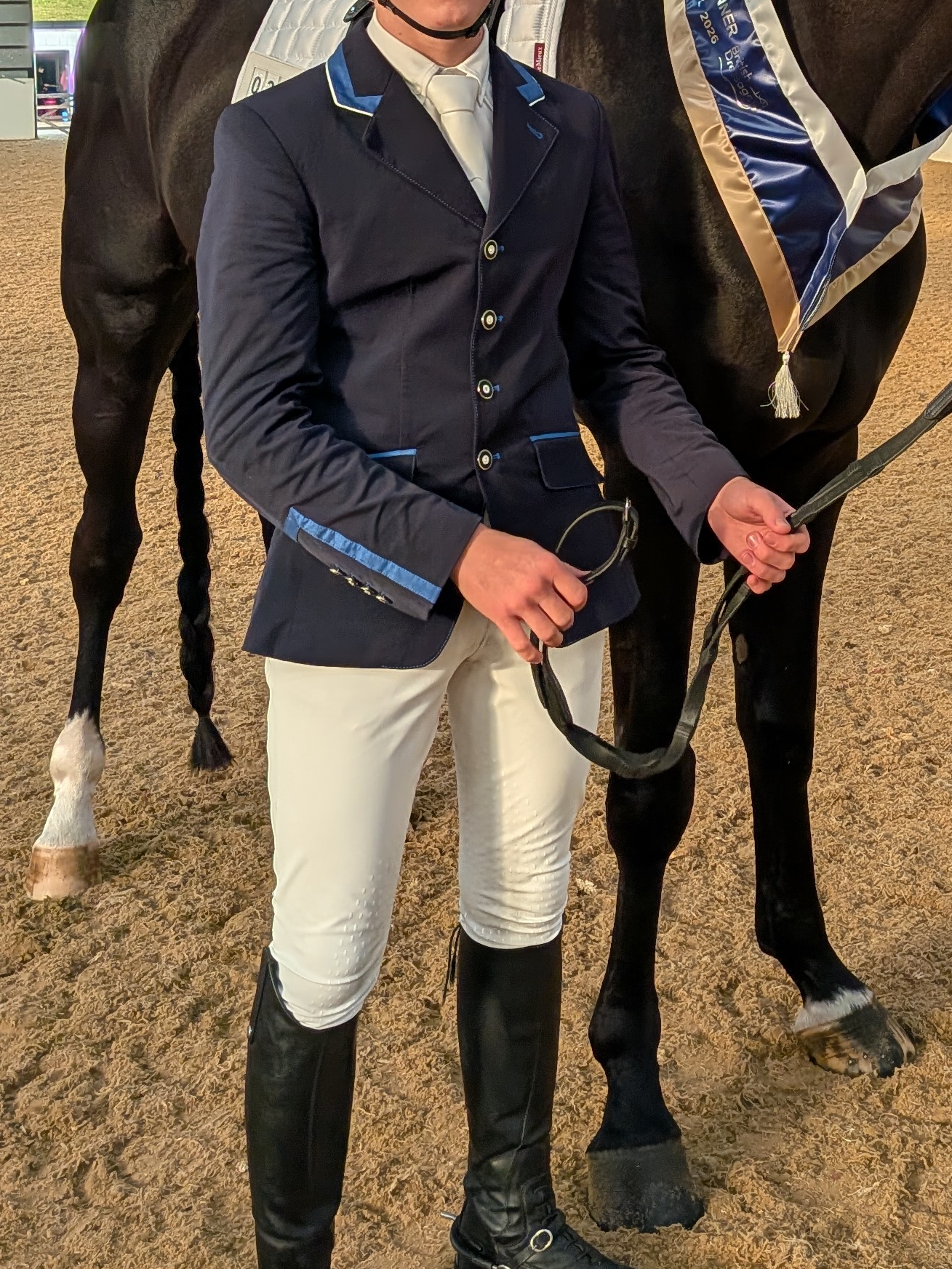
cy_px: 165
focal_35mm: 55
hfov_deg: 25.8
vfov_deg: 33.4
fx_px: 2017
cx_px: 827
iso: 28
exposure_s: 1/1211
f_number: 1.7
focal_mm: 4.53
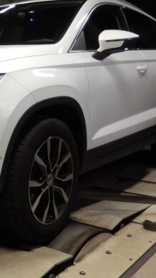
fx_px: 390
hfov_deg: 21.2
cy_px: 97
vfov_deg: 38.8
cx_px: -27
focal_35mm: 53
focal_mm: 4.5
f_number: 3.4
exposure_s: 1/25
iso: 400
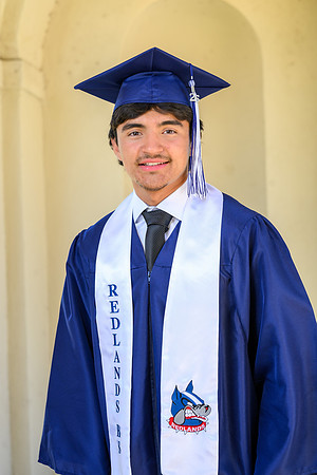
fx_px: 1123
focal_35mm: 85
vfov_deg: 23.9
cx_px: 158
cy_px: 238
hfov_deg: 16.1
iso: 100
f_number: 5.6
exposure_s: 1/80
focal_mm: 85
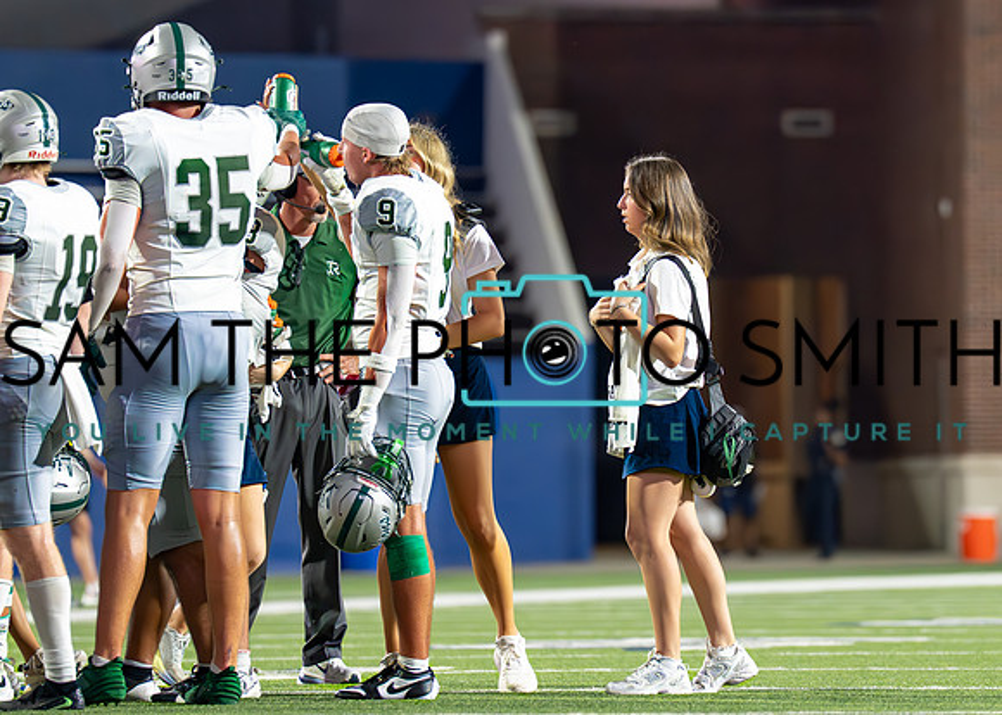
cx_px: 646
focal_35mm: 414
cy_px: 358
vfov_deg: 3.5
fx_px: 11779
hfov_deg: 4.9
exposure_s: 1/1250
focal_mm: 200
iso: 3200
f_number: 2.8
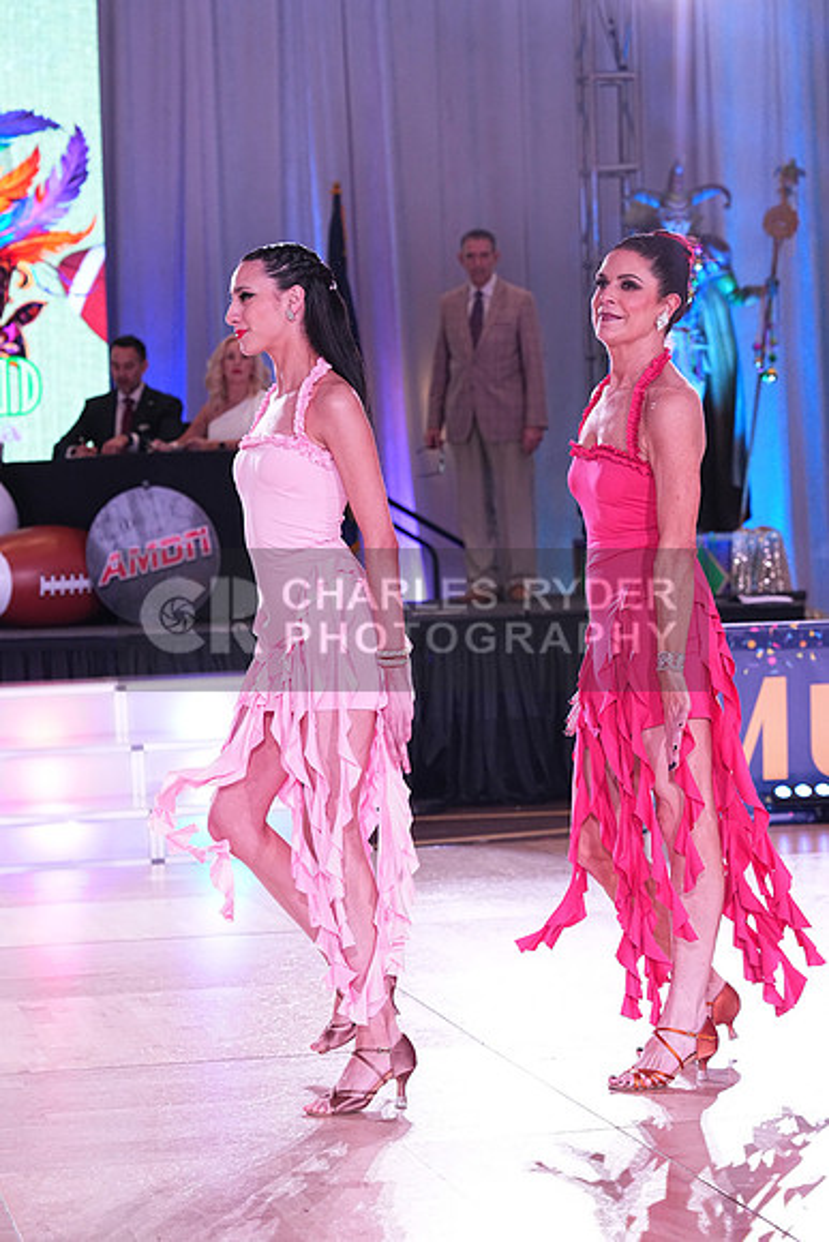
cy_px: 621
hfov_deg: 13.8
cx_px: 414
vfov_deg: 20.6
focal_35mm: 99
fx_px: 3417
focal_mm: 99
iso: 4000
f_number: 5.6
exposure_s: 1/400
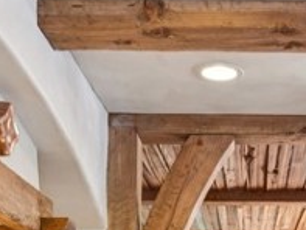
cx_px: 258
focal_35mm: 82
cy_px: 357
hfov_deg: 23.5
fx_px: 721
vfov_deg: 16.3
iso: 100
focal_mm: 16.3
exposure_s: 3.2
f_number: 13
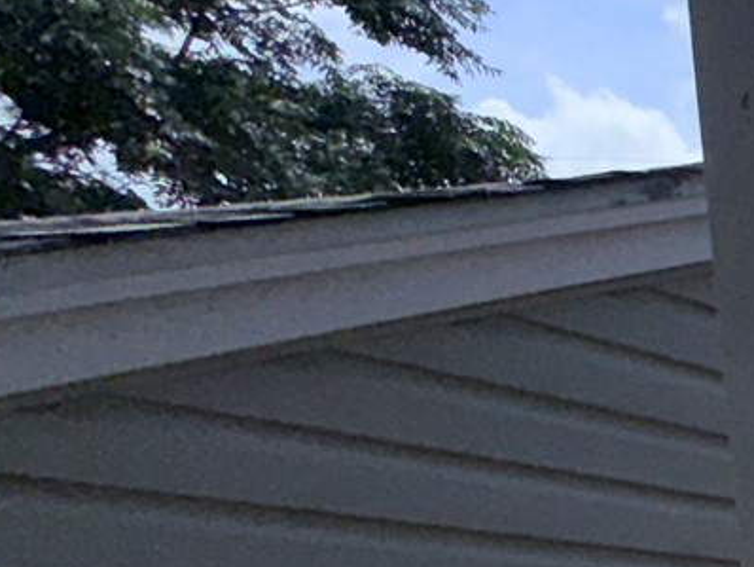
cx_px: 1796
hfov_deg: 15.3
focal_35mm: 72
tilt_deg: -5.9
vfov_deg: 18.1
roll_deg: +1.8
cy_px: 861
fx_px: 1569
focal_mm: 2.22
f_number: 2.2
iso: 16
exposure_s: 1/4425
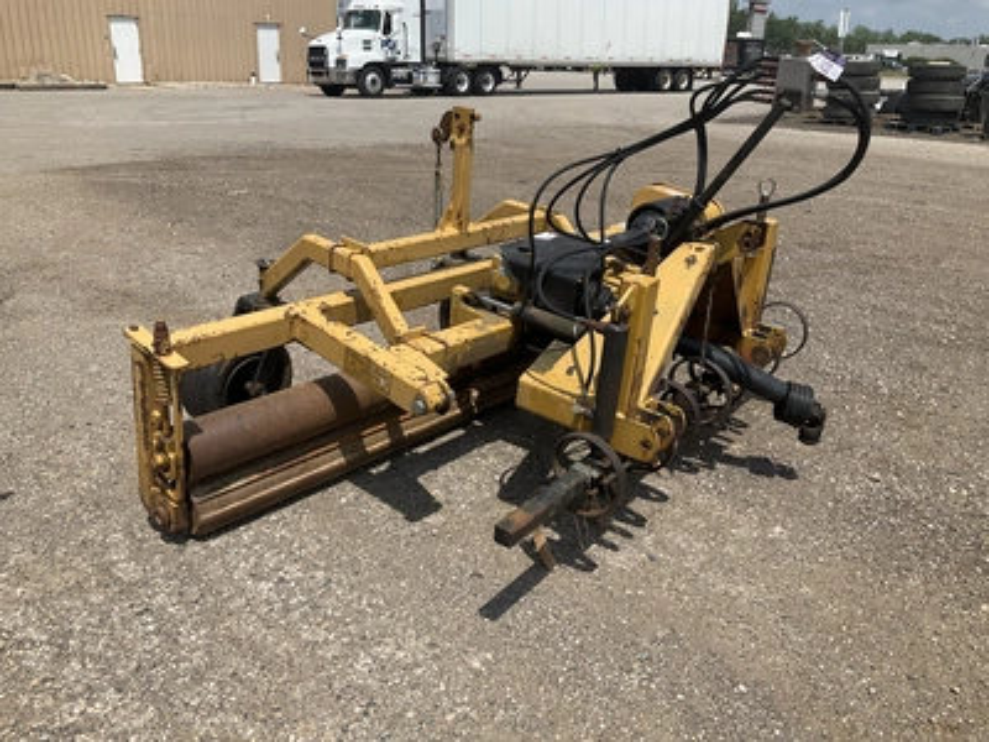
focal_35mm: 29
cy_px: 371
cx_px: 494
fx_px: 829
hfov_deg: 61.7
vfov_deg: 48.2
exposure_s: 1/2538
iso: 25
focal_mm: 3
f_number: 1.8
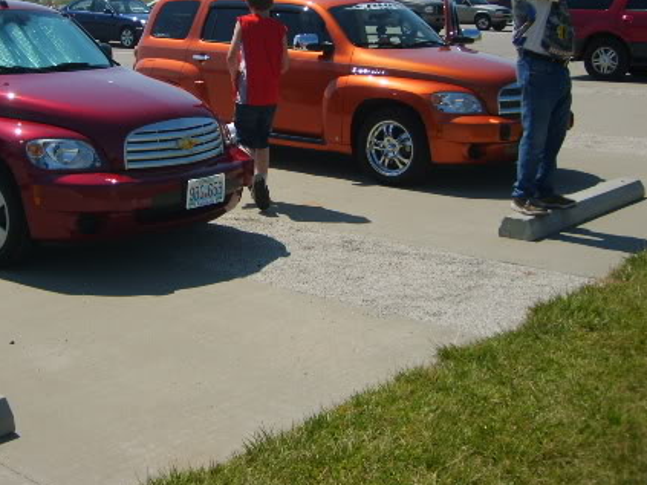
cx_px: 168
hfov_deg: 35.4
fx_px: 990
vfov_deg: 27.2
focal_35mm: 53
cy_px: 136
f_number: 7.1
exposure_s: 1/250
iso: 50
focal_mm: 5.8
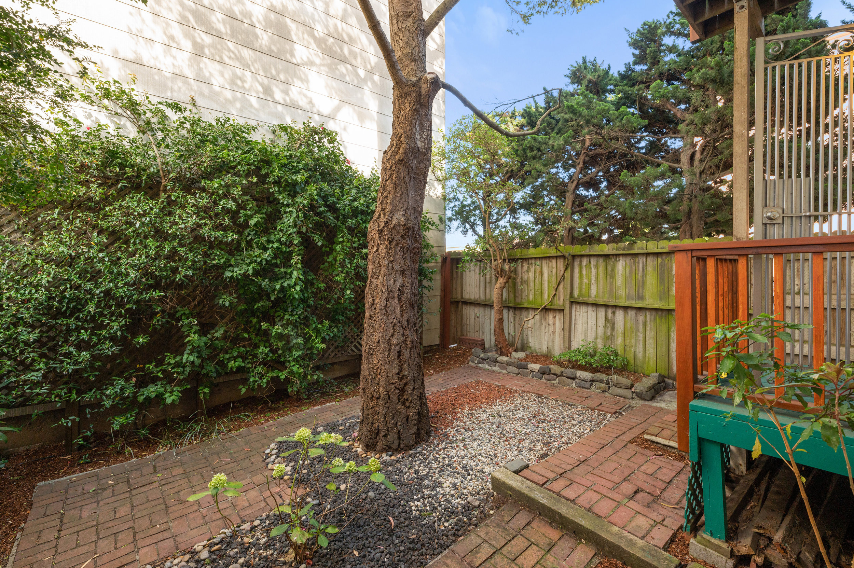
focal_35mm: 16
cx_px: 427
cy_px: 284
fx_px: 367
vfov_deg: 75.4
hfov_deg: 98.6
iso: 400
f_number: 9
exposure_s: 1/100
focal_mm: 15.5
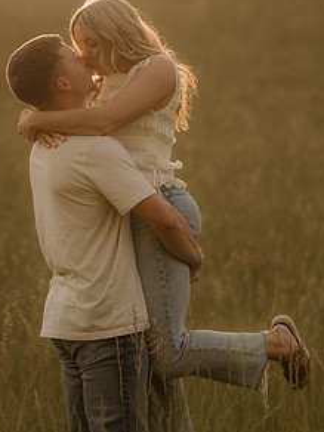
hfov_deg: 7.9
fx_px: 2346
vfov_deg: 10.5
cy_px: 183
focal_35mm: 188
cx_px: 175
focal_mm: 85
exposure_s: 1/1600
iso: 250
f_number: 2
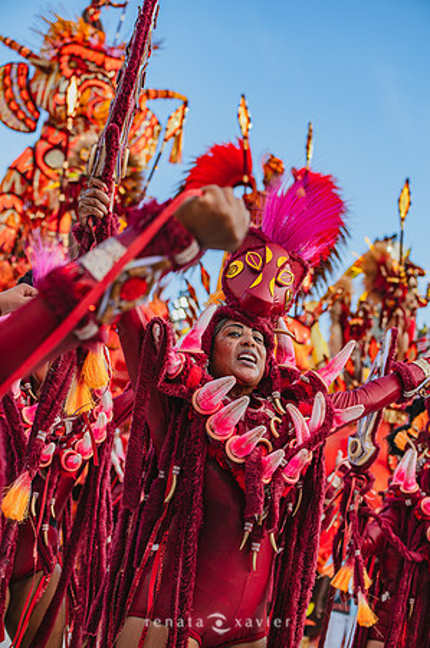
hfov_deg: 19.4
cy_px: 324
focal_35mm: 70
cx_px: 215
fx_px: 1257
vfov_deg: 28.9
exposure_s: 1/1600
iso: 640
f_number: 5.6
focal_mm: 70
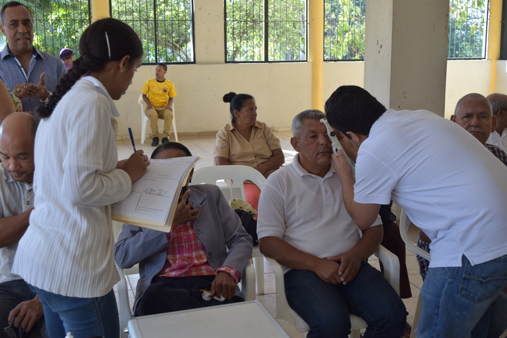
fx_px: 634
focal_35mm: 45
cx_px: 254
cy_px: 169
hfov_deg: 43.6
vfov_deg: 29.9
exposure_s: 1/160
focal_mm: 30
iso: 400
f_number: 5.6
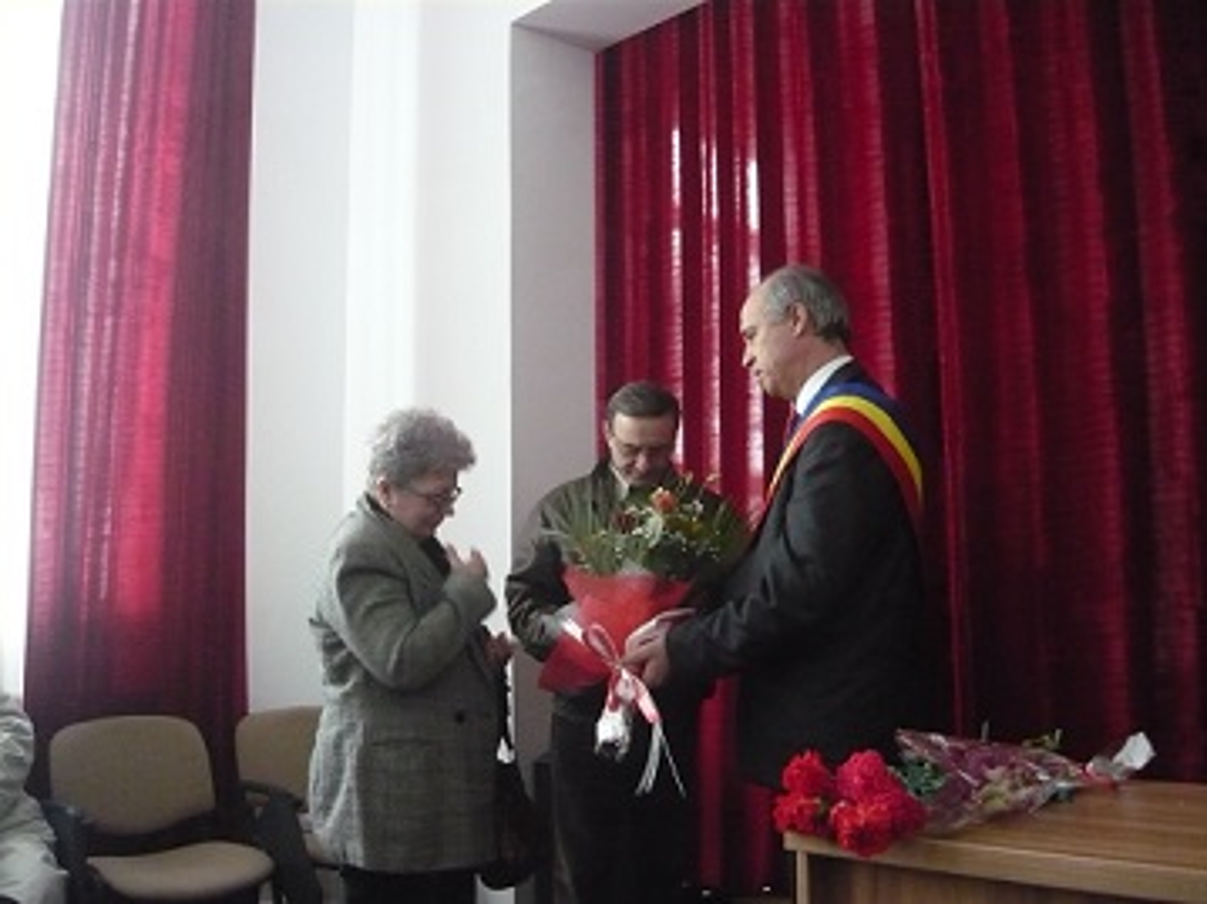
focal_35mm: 33
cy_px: 452
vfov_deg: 42.9
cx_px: 604
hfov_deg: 55.4
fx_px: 1150
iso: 800
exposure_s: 1/30
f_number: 2.8
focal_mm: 5.5
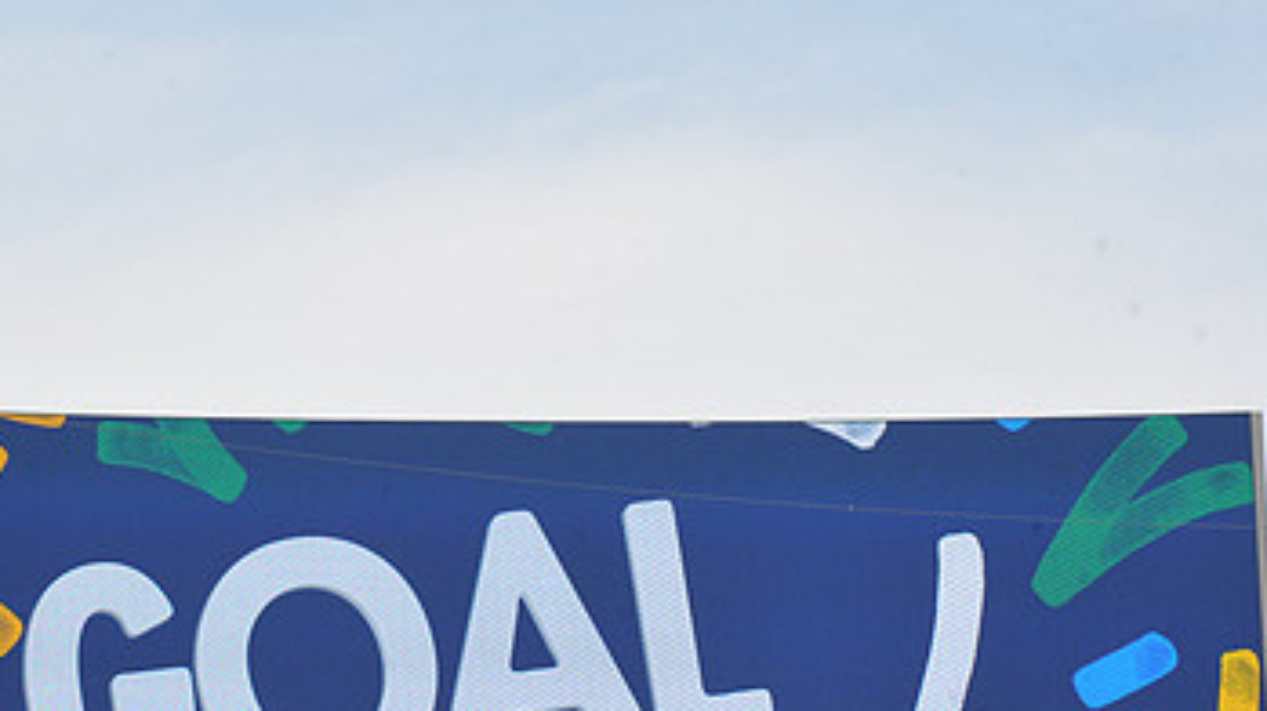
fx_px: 6784
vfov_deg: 6.0
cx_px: 385
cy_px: 660
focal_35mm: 202
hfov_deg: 10.7
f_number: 11
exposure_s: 1/500
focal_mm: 116
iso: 320
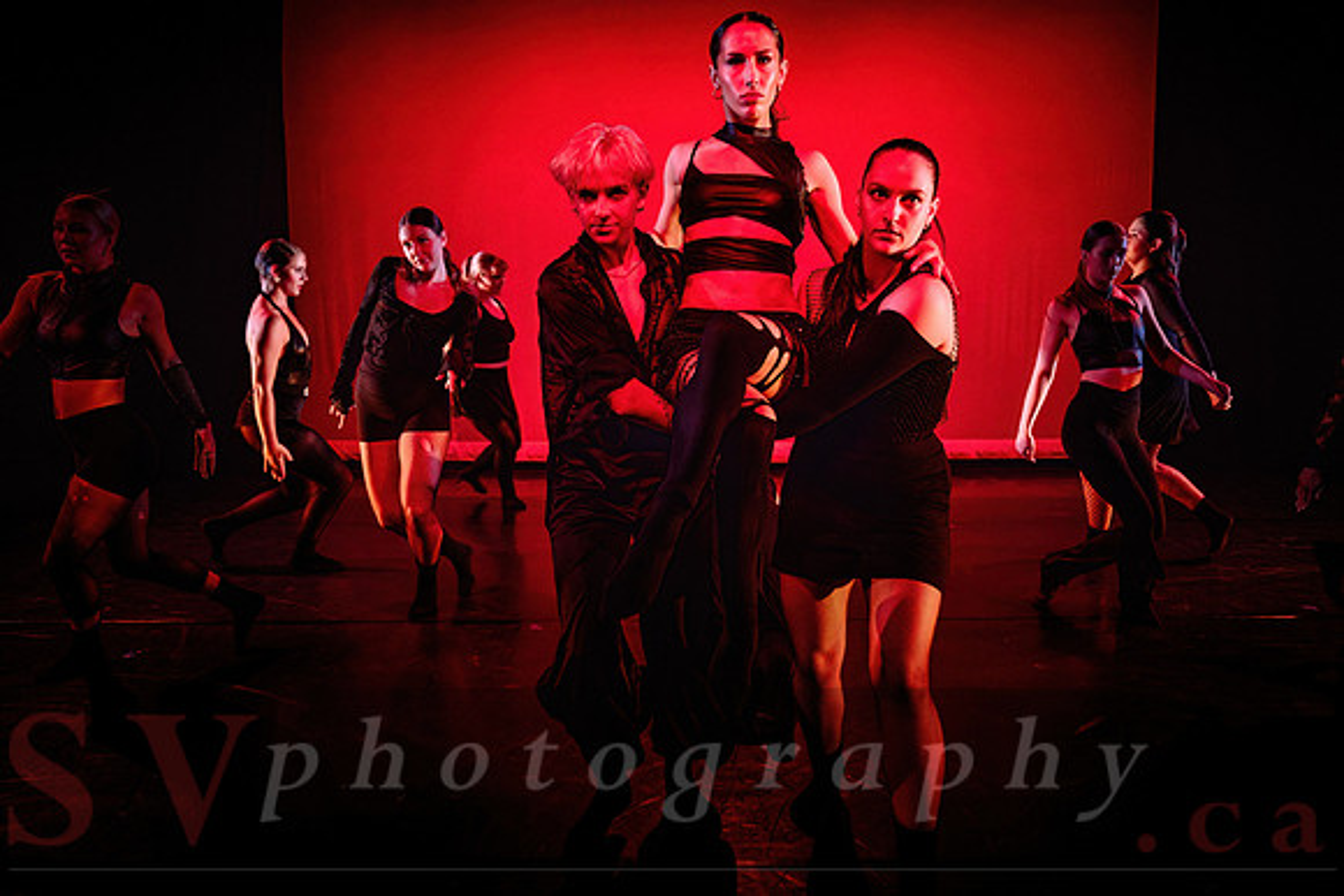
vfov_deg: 50.0
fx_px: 961
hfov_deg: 69.9
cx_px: 693
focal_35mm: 26
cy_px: 431
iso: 5000
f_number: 2.8
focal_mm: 24
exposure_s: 1/300
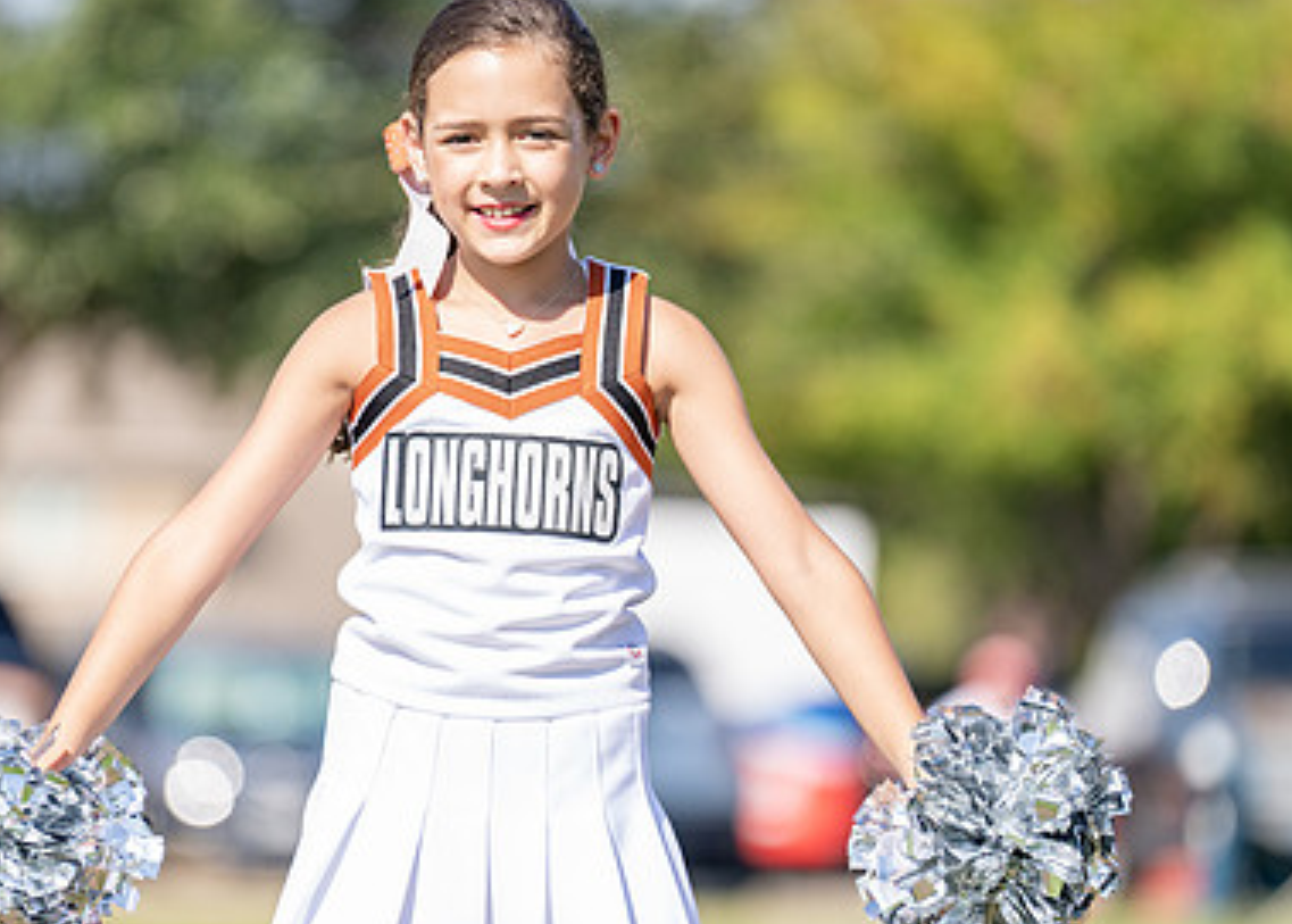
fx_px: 11966
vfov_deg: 4.4
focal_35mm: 326
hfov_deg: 6.2
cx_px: 487
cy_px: 498
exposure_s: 1/1250
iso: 125
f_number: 2.8
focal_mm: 200
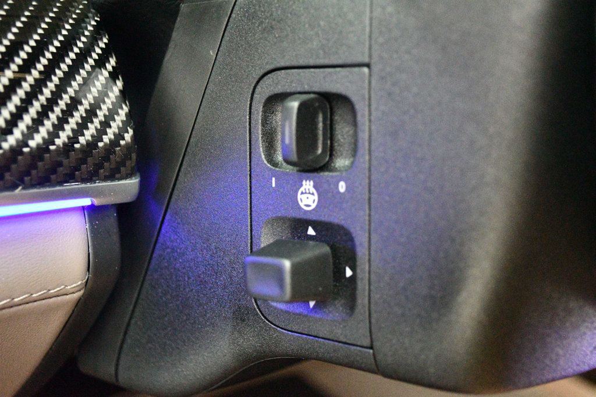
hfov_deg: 38.2
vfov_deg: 26.0
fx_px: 861
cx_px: 298
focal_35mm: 52
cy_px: 198
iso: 12800
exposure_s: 1/20
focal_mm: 35
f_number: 5
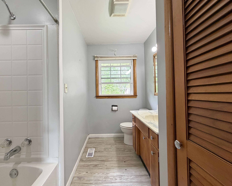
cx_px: 106
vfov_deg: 84.0
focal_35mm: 15
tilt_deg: +0.8
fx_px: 103
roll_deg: +1.0
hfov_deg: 96.6
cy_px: 92
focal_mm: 2.22
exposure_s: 1/60
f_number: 2.2
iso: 160
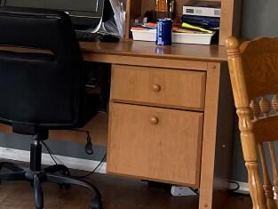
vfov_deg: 12.8
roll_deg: +1.1
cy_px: 23
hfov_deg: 14.4
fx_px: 924
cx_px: -270
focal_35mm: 115
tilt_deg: -8.6
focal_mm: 5.1
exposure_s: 1/121
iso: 100
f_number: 1.6
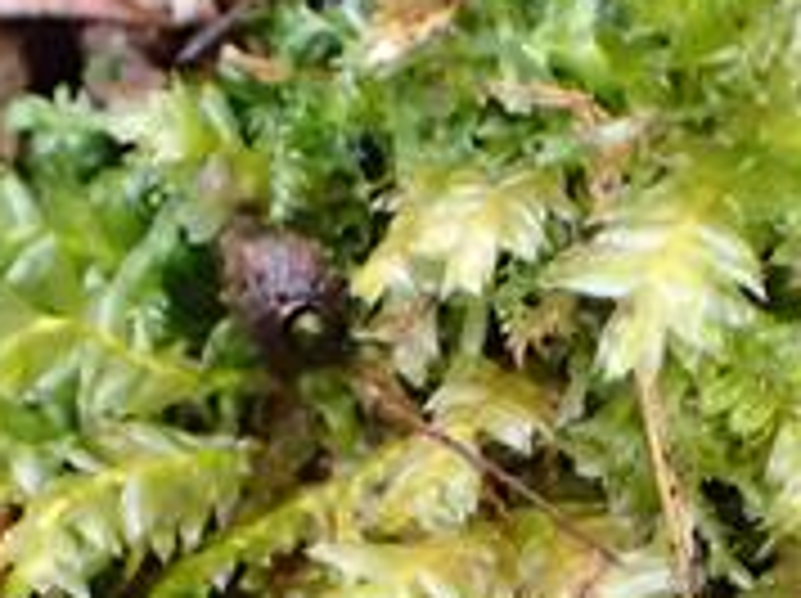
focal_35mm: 108
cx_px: 630
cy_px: 872
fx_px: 2496
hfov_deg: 18.1
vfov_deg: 13.0
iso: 500
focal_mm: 5.5
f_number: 2.3
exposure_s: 1/125
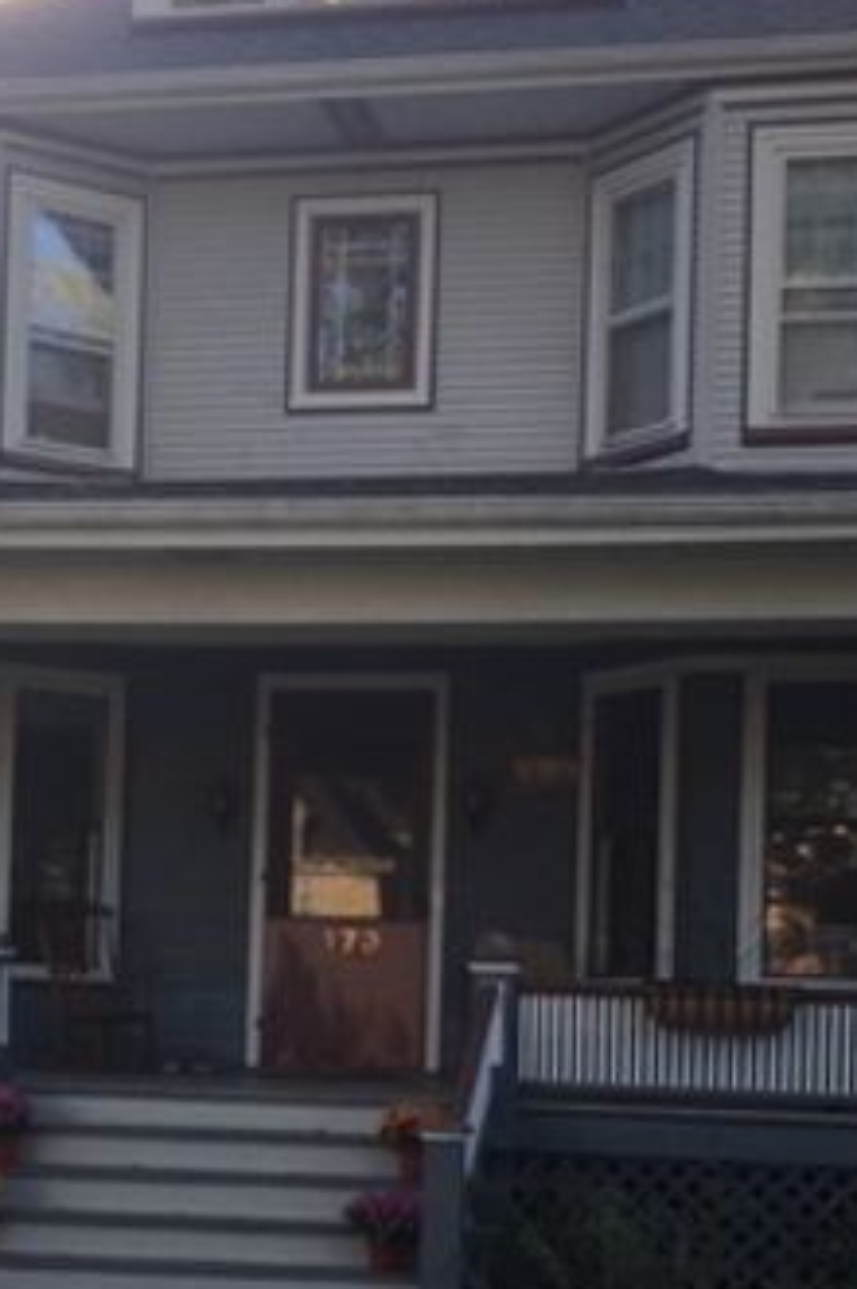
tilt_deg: +1.6
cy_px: 942
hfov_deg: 18.6
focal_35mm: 73
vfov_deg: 27.4
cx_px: 273
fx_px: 2612
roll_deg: -1.4
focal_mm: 4.15
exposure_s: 1/200
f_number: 2.2
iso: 25
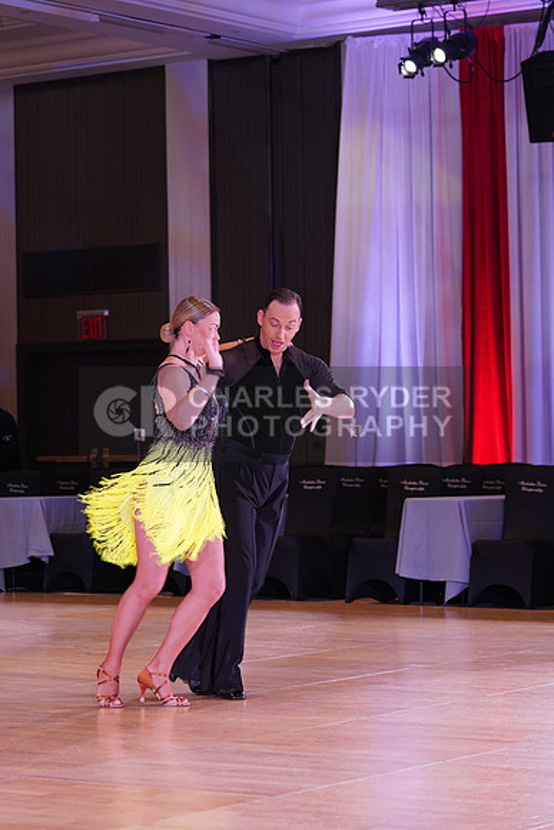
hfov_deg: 13.0
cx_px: 277
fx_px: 2422
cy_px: 415
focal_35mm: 105
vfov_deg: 19.5
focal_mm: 105
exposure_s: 1/160
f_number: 5
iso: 2000
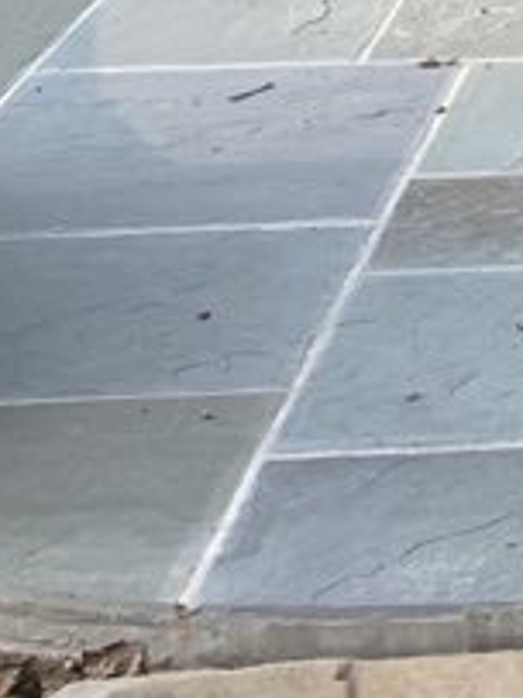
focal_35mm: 128
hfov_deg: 9.8
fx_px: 2581
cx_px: 1349
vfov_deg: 14.8
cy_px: -203
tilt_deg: -13.9
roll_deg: -1.2
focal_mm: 4.25
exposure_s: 1/279
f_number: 1.8
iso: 25
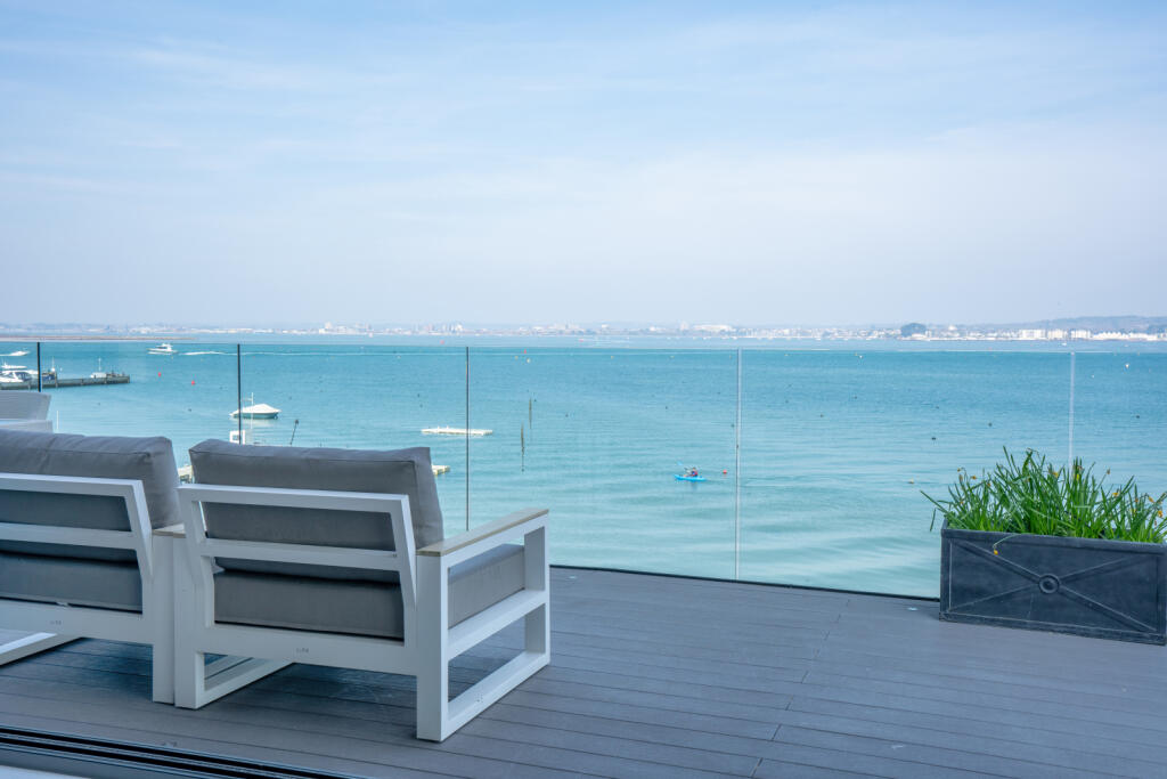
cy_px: 390
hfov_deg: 54.4
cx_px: 584
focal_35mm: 35
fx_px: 1135
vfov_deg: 37.9
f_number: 11
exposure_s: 1/100
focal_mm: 35
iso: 200
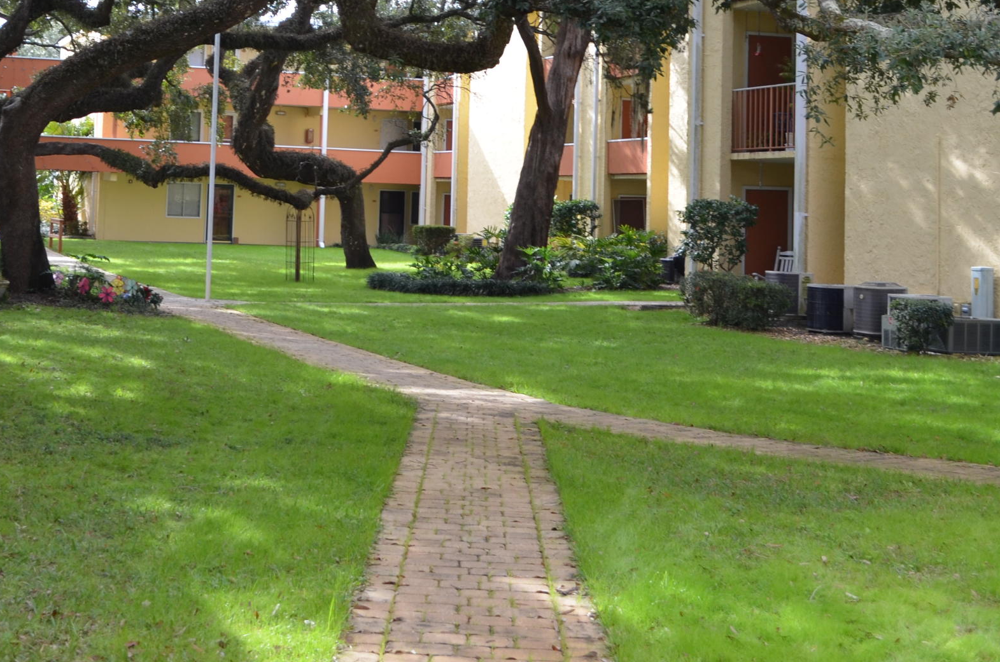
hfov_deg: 31.6
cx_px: 316
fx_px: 1747
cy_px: 52
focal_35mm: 63
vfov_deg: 21.0
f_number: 5.6
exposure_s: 1/125
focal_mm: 22
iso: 200
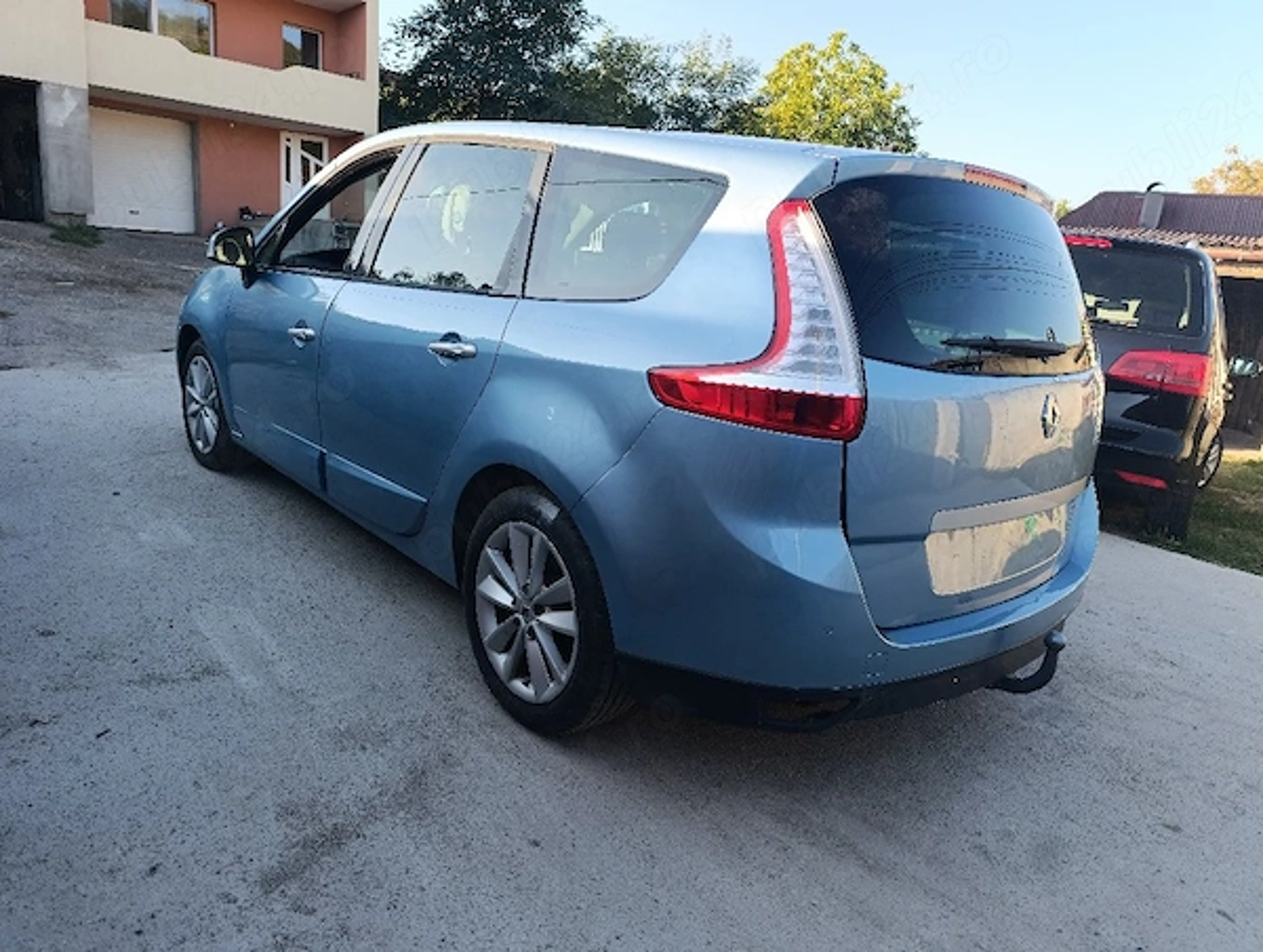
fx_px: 841
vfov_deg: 59.0
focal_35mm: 23
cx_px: 632
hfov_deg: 73.8
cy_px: 476
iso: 50
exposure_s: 1/101
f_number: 1.6
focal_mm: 6.14
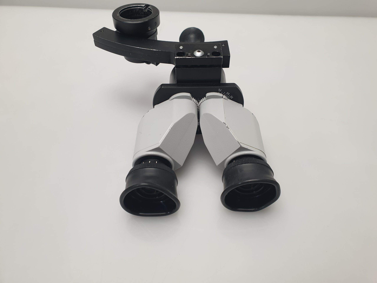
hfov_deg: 67.3
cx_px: 188
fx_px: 283
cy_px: 142
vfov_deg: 53.1
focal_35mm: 26
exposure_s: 1/50
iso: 64
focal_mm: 4.3
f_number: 2.4
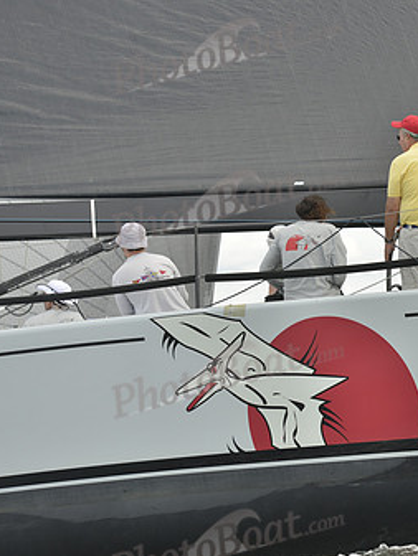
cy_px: 266
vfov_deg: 10.3
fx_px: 3089
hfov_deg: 7.7
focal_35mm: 192
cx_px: 431
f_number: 4.5
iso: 200
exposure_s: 1/1000
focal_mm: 116
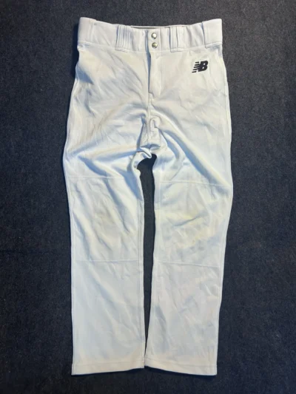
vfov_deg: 67.3
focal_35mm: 26
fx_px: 296
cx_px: 148
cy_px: 197
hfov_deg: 53.1
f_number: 1.5
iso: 100
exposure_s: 1/100
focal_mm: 5.7
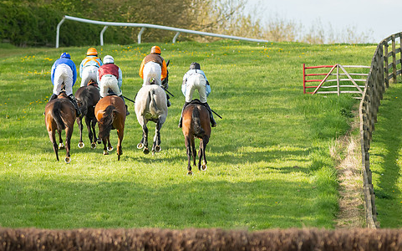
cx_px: 134
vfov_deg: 1.9
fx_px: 7500
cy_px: 135
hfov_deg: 3.1
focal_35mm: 685
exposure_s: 1/2000
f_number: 5
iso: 400
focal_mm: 300
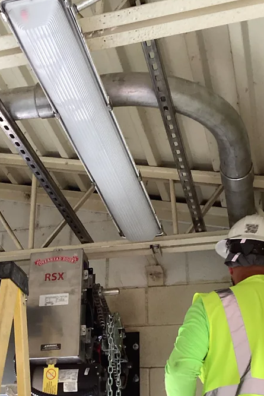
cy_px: 220
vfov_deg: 34.4
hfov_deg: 23.1
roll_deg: -4.6
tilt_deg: +29.7
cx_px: 55
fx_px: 638
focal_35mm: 58
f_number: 2.4
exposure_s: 1/50
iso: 160
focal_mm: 3.3
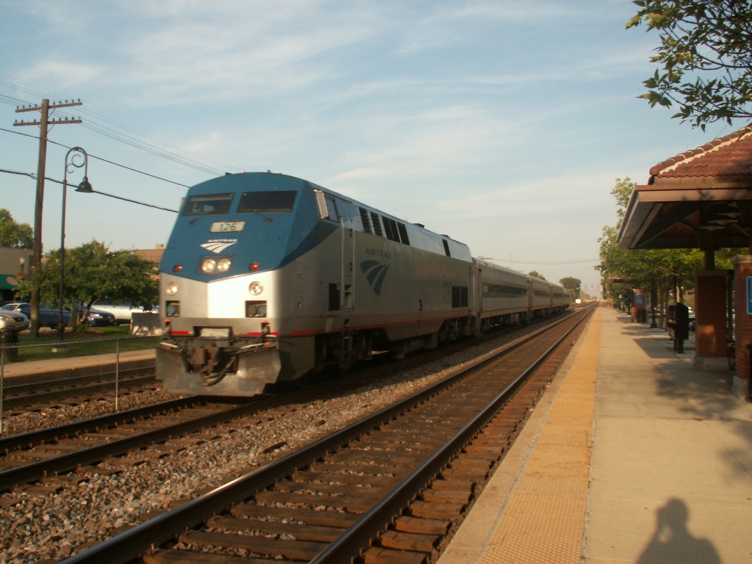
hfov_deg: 52.6
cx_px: 376
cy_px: 282
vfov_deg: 40.7
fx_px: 760
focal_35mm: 35
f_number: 5
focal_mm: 5.86
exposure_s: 1/250
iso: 50
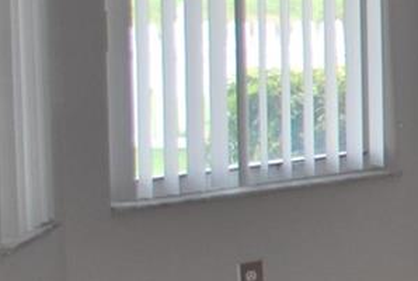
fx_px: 2245
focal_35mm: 193
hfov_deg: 9.4
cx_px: 1031
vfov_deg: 7.1
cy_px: -39
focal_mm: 24
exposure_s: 1/60
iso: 200
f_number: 4.2
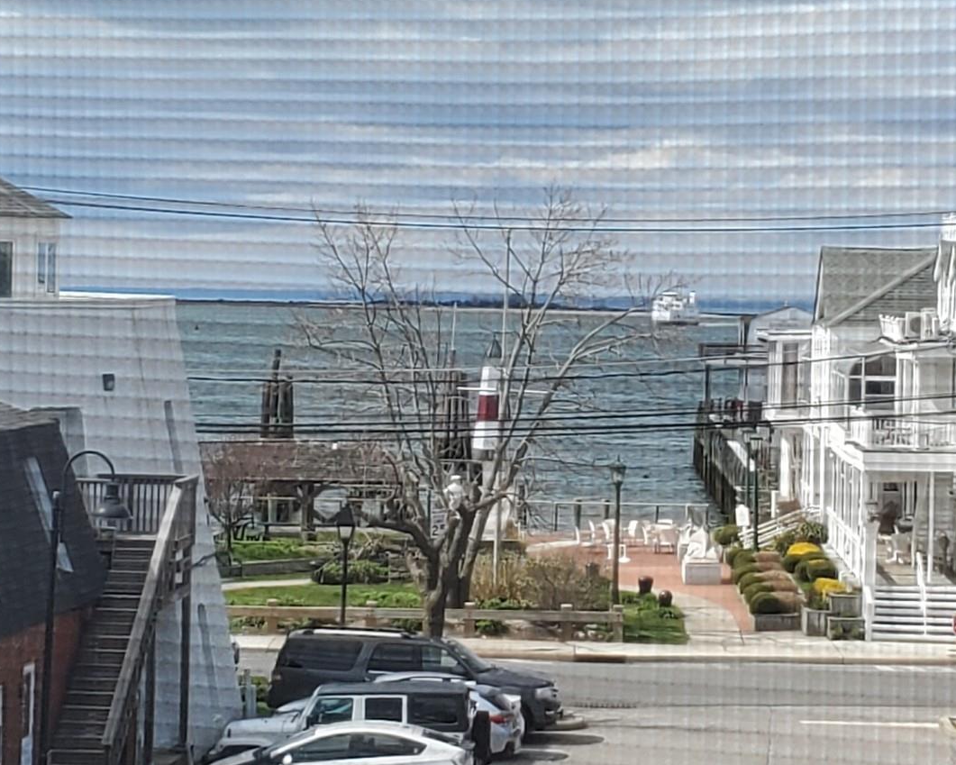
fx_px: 1387
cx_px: 751
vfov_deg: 30.8
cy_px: 383
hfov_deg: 36.8
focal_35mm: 49
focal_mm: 4.3
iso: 50
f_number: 2.4
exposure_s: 1/734
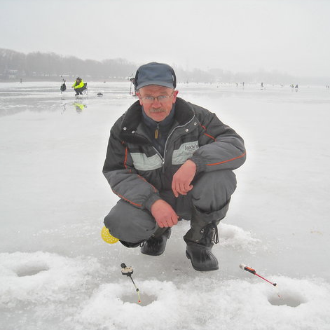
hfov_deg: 40.0
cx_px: 166
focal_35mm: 42
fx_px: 453
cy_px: 166
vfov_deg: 40.0
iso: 64
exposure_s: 1/80
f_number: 2.8
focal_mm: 5.7
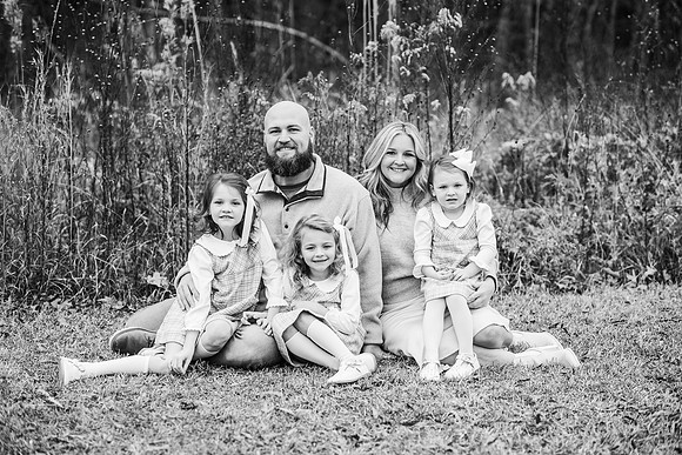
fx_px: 1611
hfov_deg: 23.9
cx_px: 341
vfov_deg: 16.1
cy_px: 228
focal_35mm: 85
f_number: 2.5
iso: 250
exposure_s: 1/400
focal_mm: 85
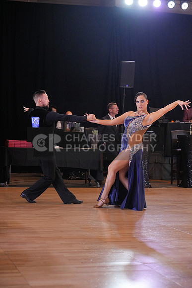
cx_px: 96
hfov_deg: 17.1
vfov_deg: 25.4
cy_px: 144
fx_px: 640
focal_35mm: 80
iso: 2500
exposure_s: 1/500
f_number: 4
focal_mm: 80
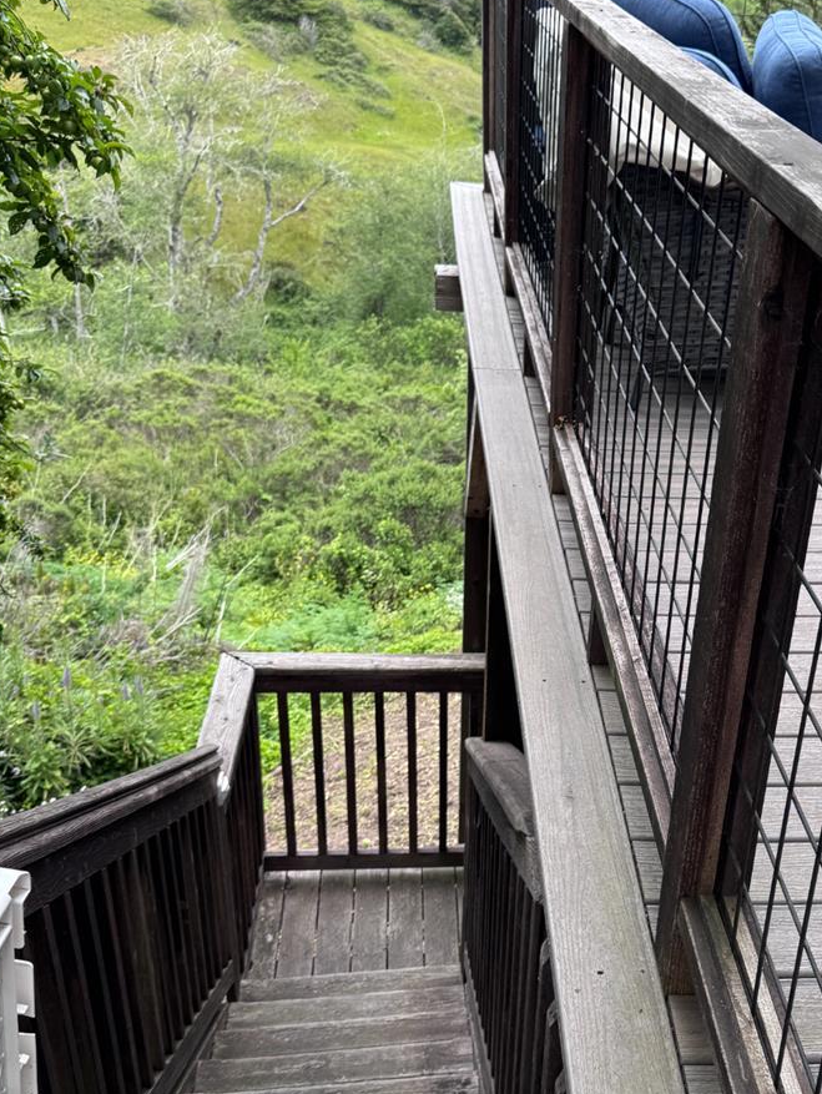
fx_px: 1297
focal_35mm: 41
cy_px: 657
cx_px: 626
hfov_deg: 34.4
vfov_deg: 45.5
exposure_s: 1/477
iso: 80
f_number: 1.78
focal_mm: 6.76
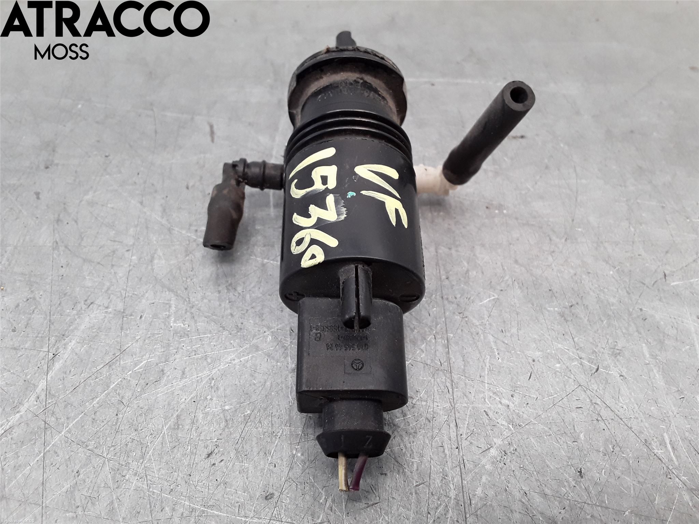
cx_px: 350
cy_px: 262
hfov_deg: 63.4
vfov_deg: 49.7
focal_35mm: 28
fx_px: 565
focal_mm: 2.91
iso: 100
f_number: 1.9
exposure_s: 1/100
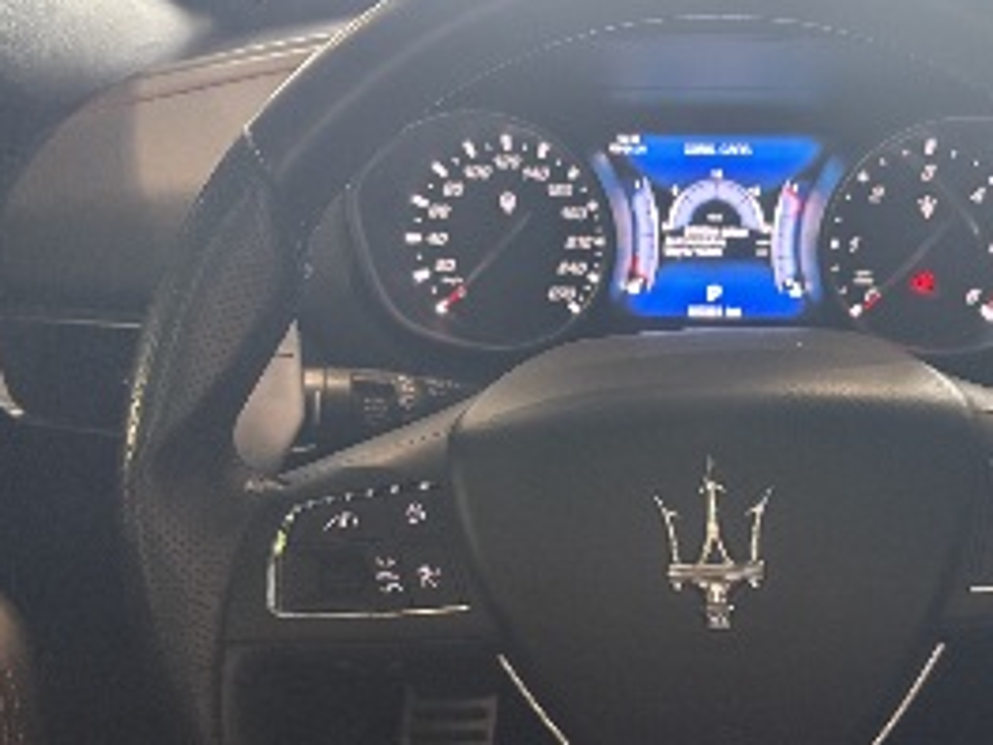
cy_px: 489
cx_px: 692
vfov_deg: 34.8
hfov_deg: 44.8
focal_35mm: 41
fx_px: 1176
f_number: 1.6
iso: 640
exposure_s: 1/33
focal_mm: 5.96
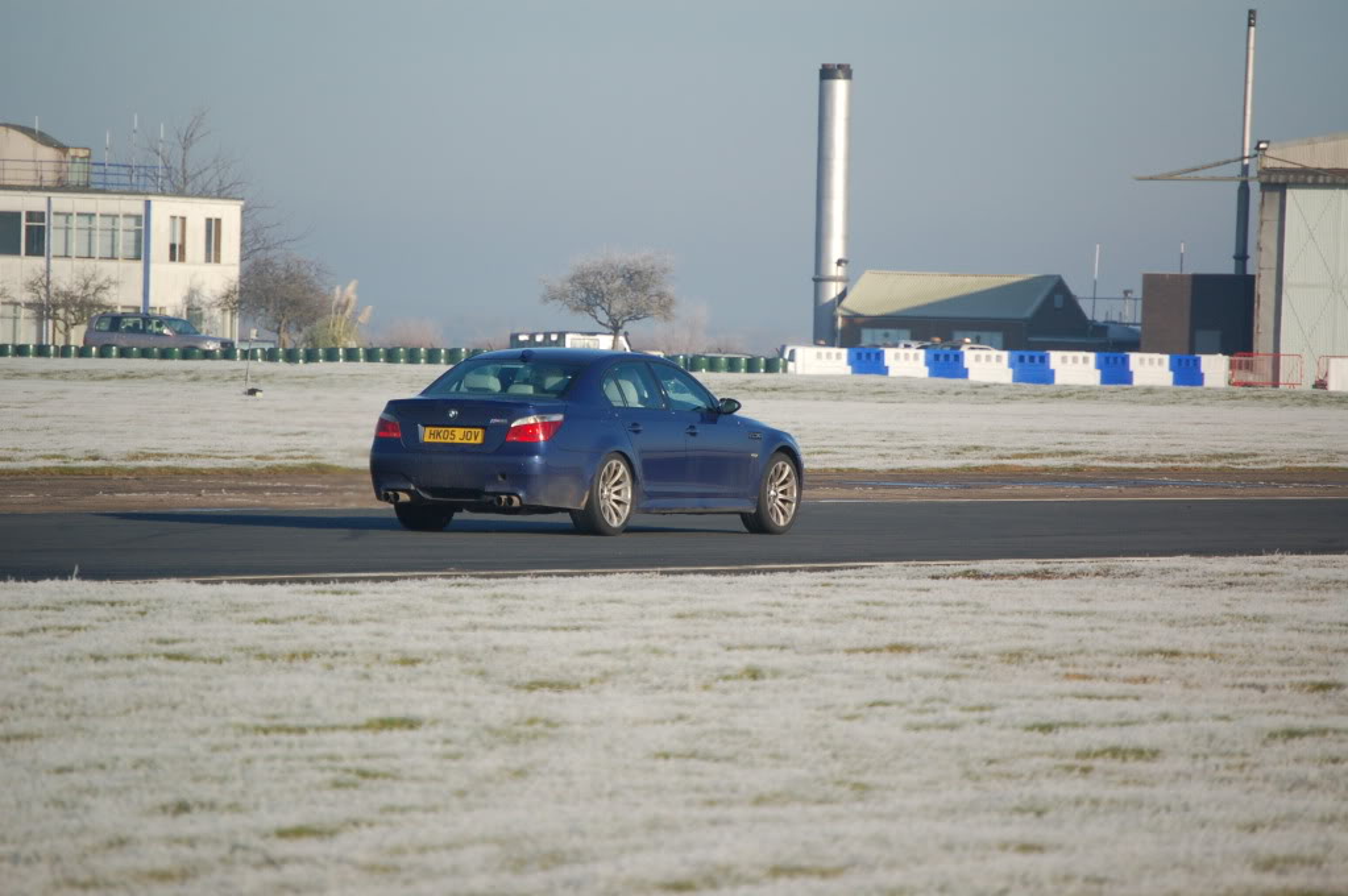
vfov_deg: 4.6
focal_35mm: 300
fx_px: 11222
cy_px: 448
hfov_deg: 6.9
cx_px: 674
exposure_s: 1/1600
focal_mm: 200
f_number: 5.6
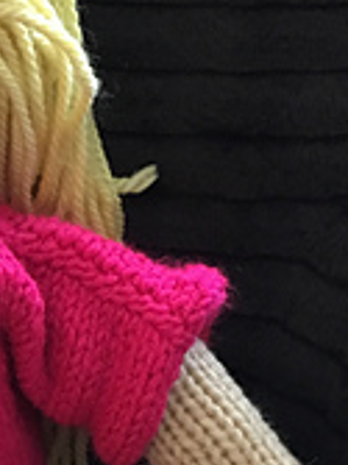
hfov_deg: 12.7
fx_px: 1490
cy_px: 498
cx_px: -153
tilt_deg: -37.8
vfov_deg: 17.2
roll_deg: +2.2
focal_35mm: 111
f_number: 2.2
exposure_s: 1/15
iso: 400
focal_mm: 4.15
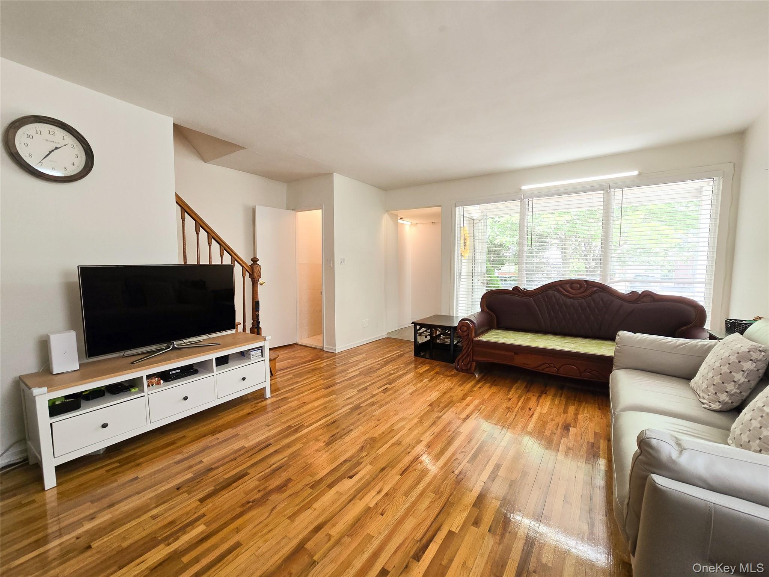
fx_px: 289
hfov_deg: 106.2
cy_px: 288
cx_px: 384
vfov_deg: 89.9
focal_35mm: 13
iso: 64
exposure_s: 1/60
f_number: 2.2
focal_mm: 2.2
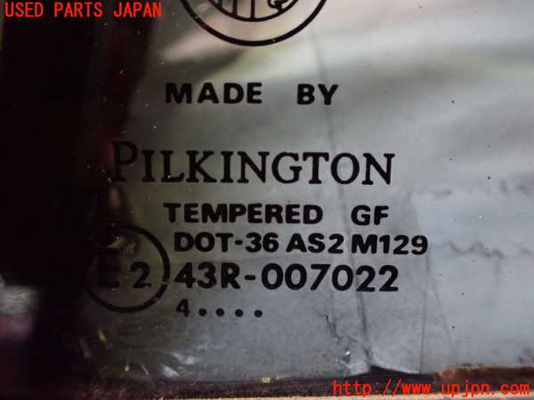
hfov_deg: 60.0
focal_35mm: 30
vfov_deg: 46.8
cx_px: 267
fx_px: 463
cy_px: 200
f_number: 2.3
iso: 1250
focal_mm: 5.4
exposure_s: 1/30
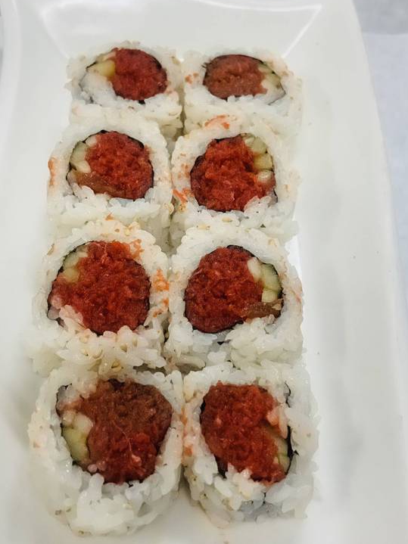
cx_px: 207
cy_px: 268
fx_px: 833
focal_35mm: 53
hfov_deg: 27.5
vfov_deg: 36.2
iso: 125
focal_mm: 5.96
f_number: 1.6
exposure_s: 1/40
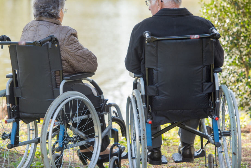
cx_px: 98
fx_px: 1499
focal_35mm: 215
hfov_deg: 9.6
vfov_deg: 6.4
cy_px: 75
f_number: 5
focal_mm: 155
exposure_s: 1/125
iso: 250
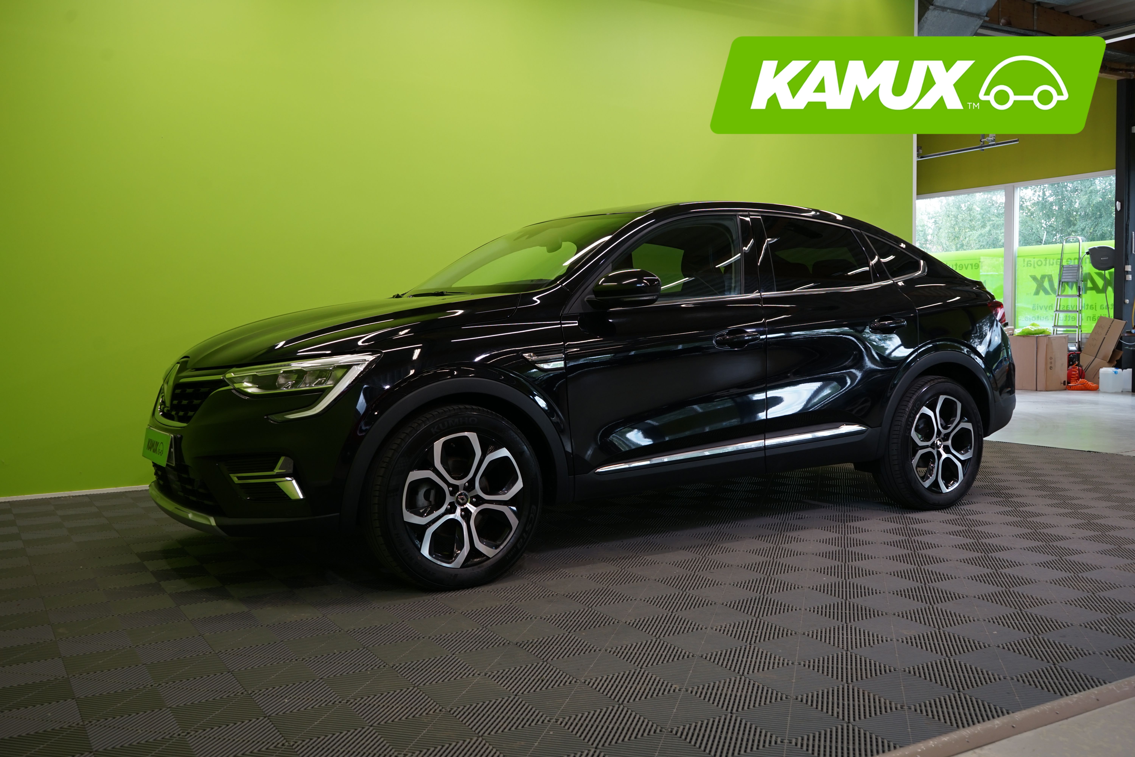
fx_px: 1009
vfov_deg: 41.1
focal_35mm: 32
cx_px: 568
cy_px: 378
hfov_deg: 58.7
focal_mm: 32
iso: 400
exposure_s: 1/30
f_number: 6.3
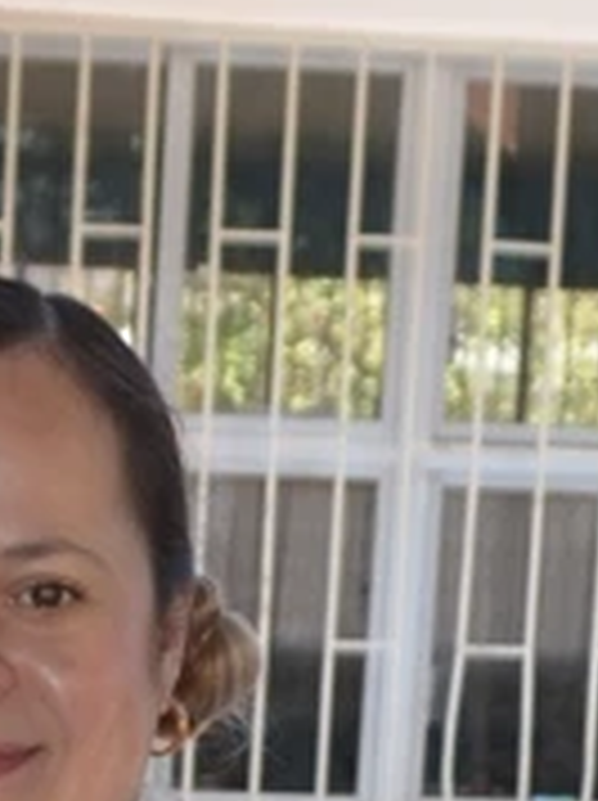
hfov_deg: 8.2
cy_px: 1404
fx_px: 4041
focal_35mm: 175
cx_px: -423
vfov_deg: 10.7
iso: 100
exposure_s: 1/200
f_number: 4.5
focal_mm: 18
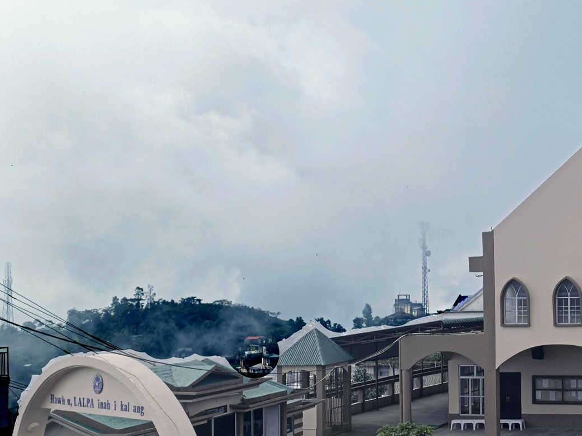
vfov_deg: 27.0
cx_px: 639
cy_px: 264
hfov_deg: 31.5
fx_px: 908
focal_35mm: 54
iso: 50
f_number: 1.65
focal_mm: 6.14
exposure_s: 1/1554
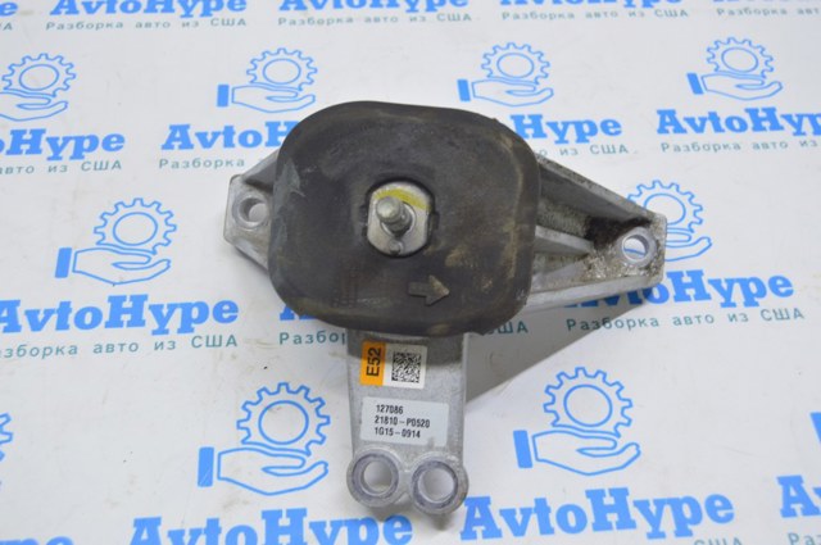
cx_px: 410
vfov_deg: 31.8
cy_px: 272
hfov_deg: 46.5
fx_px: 957
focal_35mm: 42
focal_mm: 28
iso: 400
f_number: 5.6
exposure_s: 1/20
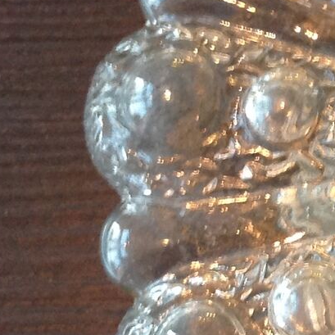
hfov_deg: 10.7
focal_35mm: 151
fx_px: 1653
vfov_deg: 11.6
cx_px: 638
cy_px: 207
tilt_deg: -77.7
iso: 160
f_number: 2.4
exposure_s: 1/15
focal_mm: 4.28
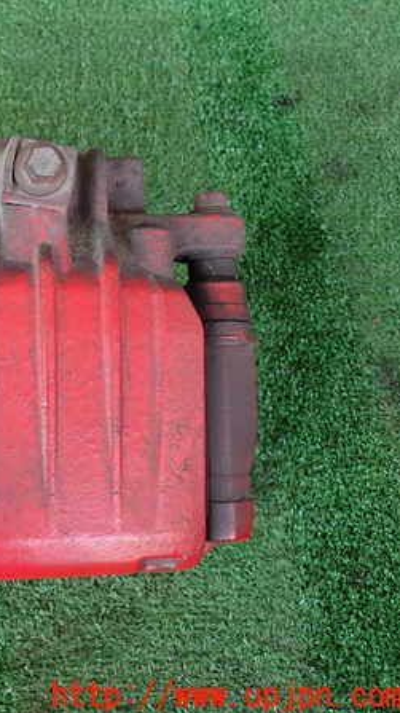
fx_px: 1133
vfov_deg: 34.9
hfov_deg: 19.0
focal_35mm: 60
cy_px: 357
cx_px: -67
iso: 160
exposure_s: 1/80
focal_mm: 7.31
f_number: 2.8
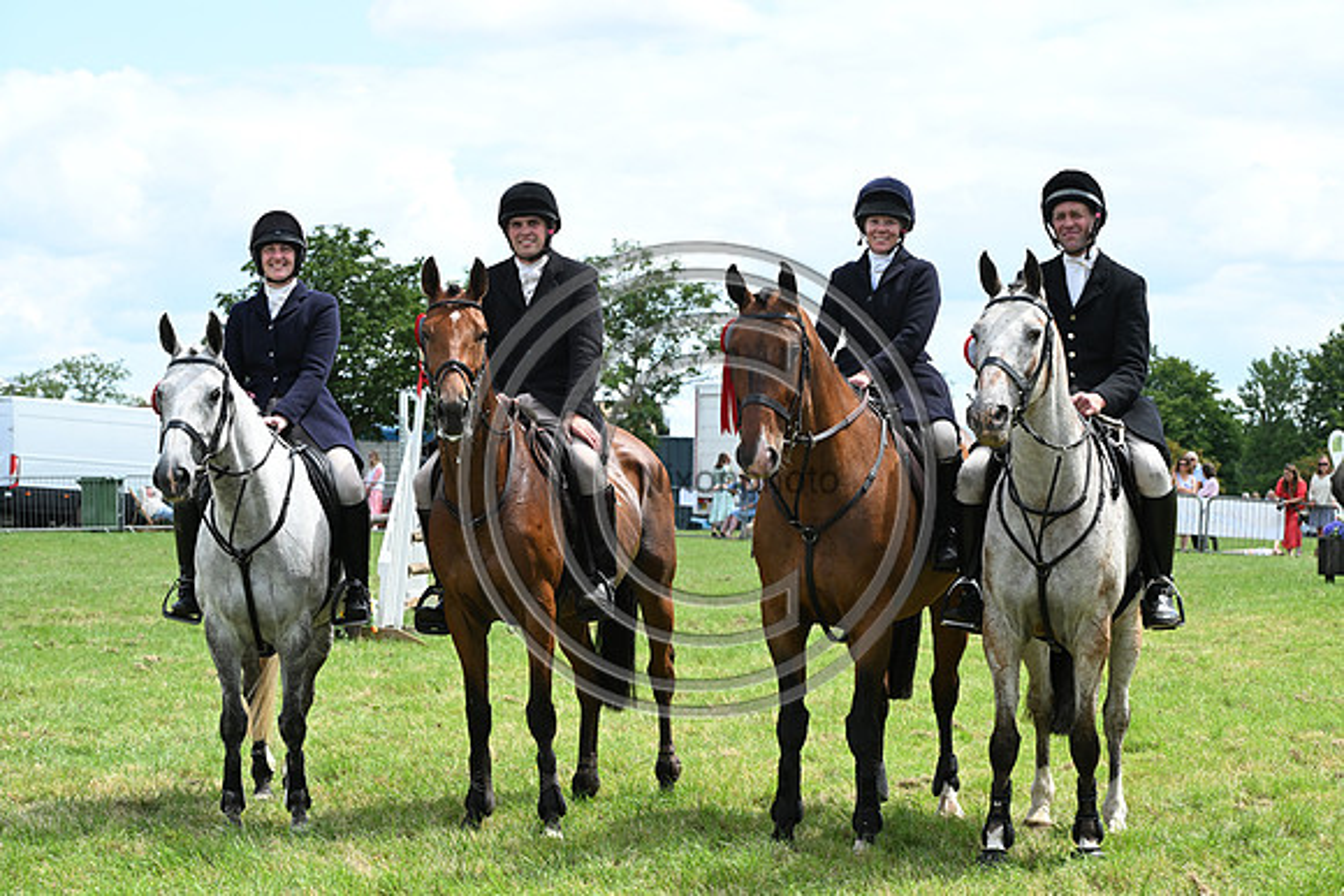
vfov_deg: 14.9
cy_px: 448
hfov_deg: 22.1
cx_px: 672
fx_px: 3435
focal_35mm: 92
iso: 500
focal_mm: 92
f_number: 7.1
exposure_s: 1/800
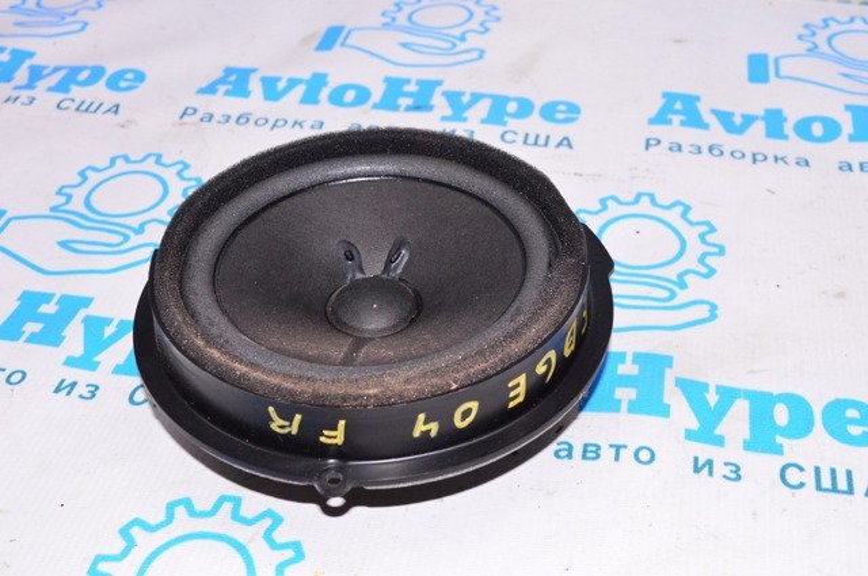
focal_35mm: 46
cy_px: 288
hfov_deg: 42.4
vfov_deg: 28.9
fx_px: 1120
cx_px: 434
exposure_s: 1/200
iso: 1600
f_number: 8
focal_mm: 31
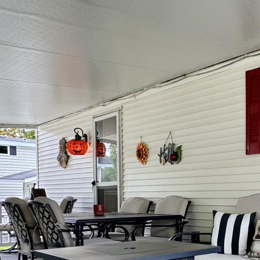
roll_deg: -0.3
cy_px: 209
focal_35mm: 47
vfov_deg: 34.9
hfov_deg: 29.7
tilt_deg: -2.3
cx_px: 329
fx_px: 399
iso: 64
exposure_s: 1/99
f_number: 2.2
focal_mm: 2.22
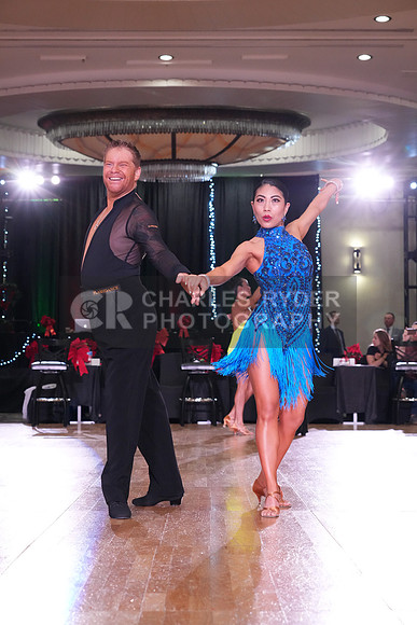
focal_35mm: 63
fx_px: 1094
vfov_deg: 31.9
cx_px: 208
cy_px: 312
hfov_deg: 21.6
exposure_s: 1/320
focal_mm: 63
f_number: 5
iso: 5000
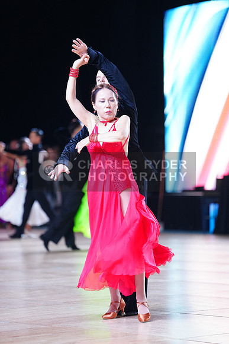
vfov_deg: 14.0
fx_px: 1402
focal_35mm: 147
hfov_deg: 9.3
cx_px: 114
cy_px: 172
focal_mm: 147
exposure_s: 1/500
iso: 1250
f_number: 2.8
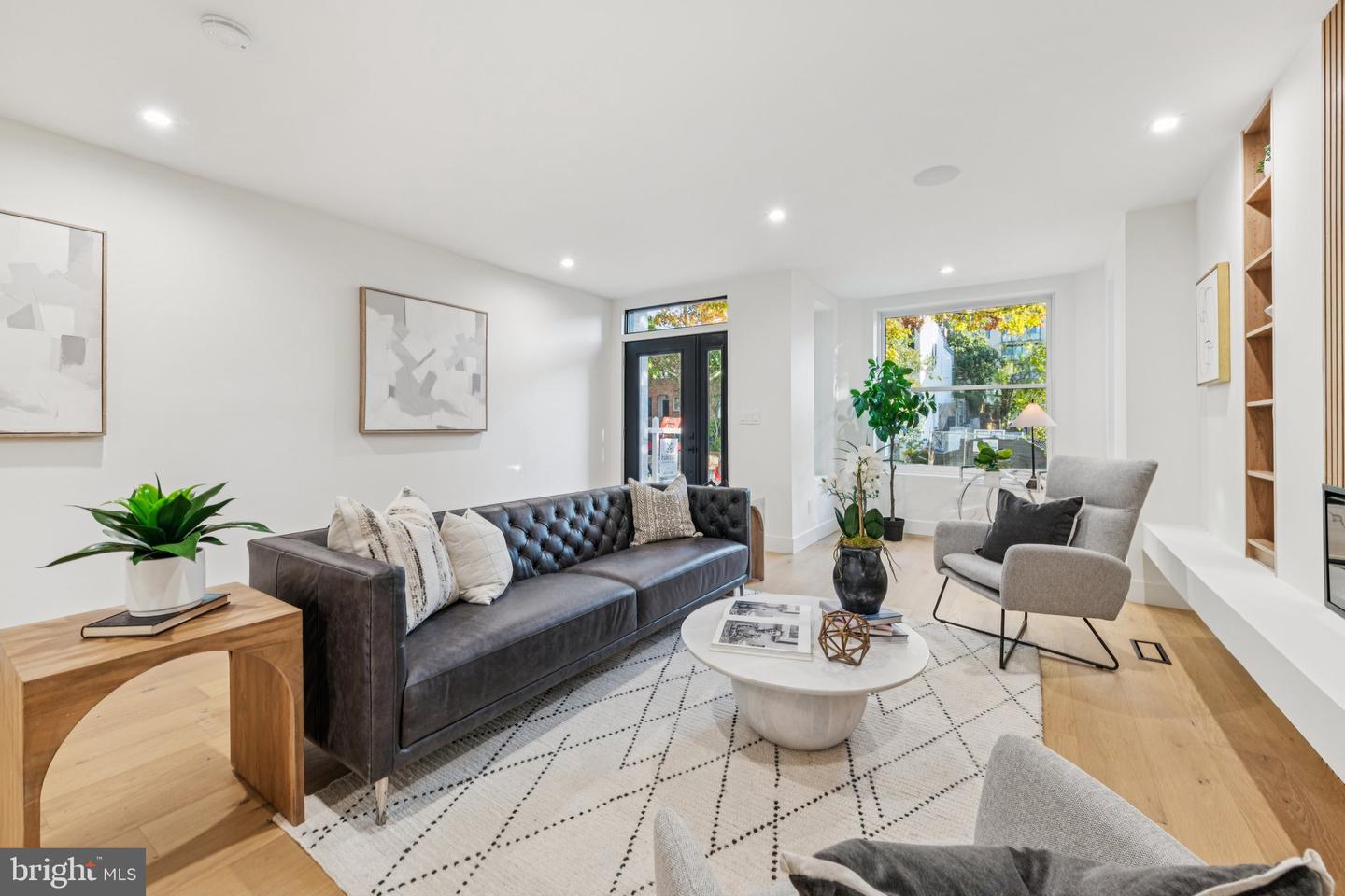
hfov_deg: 104.3
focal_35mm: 14
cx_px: 672
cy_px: 448
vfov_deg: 81.2
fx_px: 523
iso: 320
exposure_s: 1/6
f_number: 10
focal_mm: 14
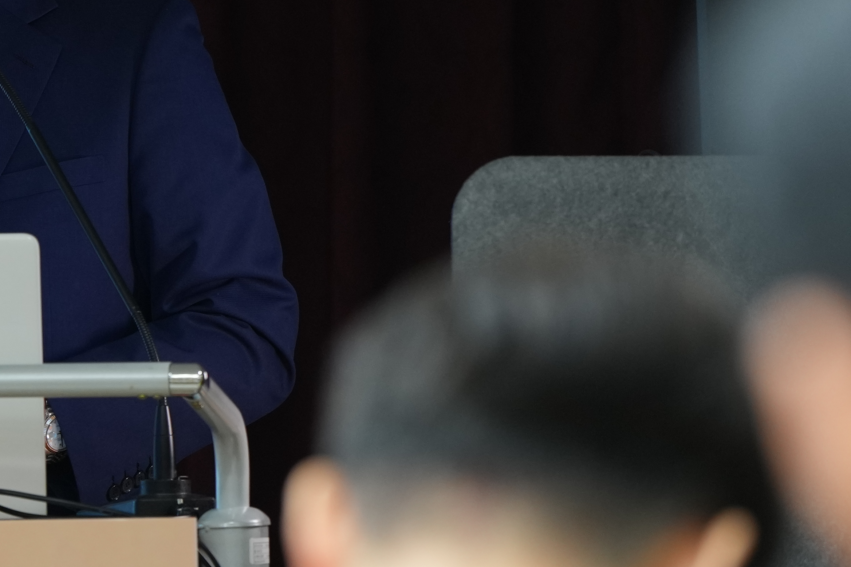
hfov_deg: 4.1
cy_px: 150
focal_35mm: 499
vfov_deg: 2.8
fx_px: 11795
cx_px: -71
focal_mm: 135
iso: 640
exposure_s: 1/125
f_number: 2.8
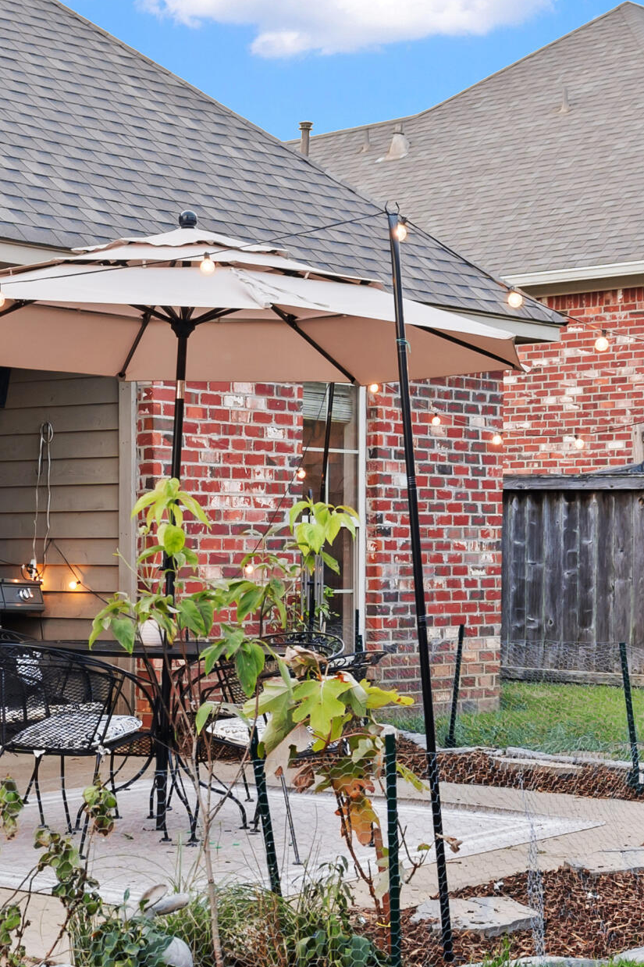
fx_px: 2147
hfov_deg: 16.7
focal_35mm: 80
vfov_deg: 25.2
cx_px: -16
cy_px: 645
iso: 400
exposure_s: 1/13
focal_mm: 22
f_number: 4
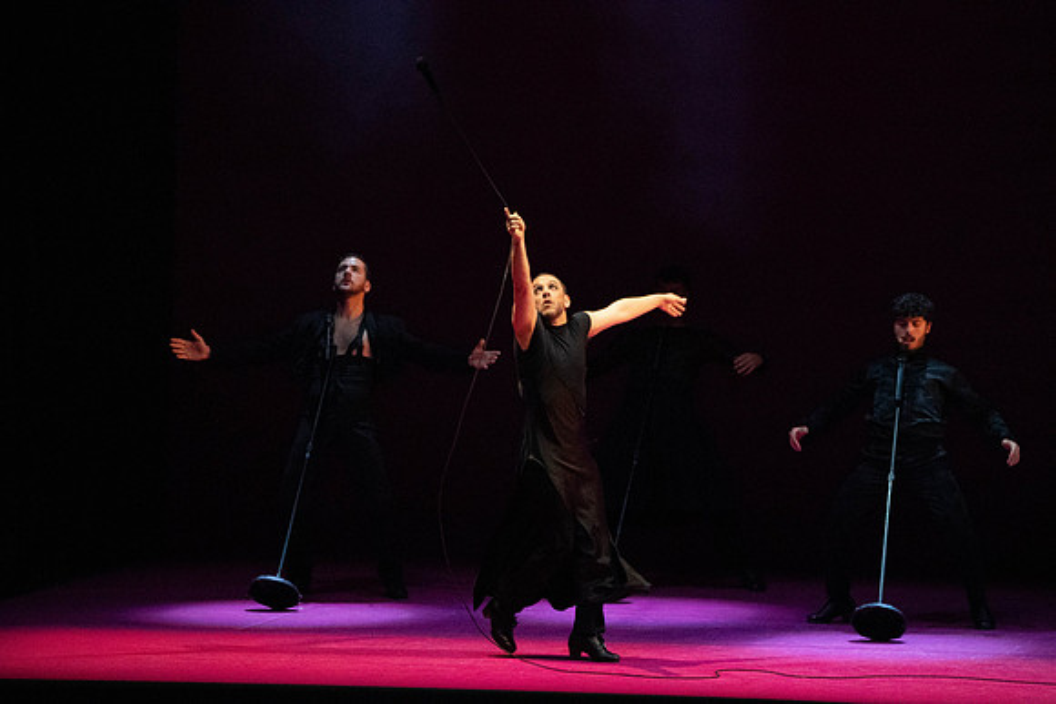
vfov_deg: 5.0
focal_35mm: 276
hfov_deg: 7.5
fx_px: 8098
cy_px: 352
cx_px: 528
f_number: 5.6
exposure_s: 1/320
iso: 25600
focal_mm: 276
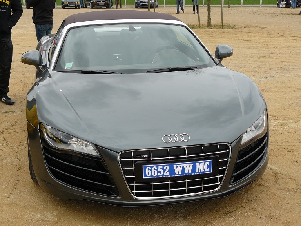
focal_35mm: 49
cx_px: 150
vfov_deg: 29.7
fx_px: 426
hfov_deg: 38.9
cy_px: 113
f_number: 4
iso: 100
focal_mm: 8.2
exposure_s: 1/200
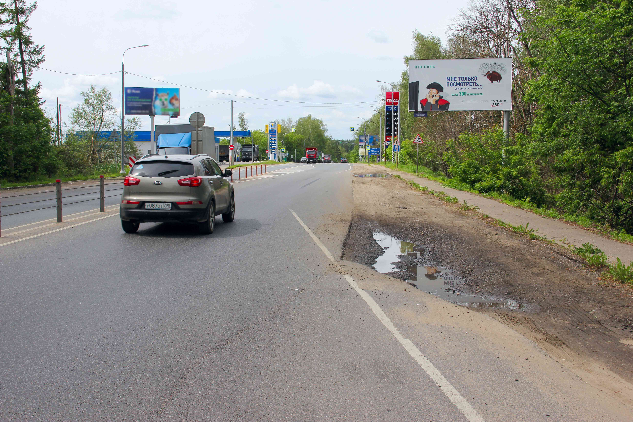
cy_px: 211
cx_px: 316
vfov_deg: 34.2
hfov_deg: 49.6
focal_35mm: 39
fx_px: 686
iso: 100
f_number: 10
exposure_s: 1/250
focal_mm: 25
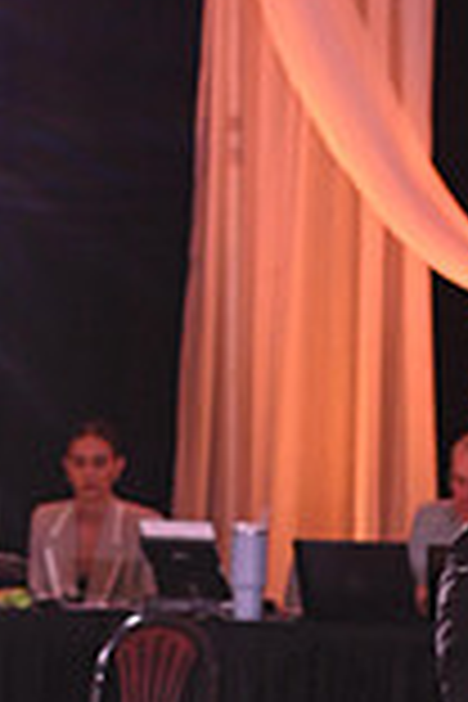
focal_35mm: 317
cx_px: 434
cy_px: 882
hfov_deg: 4.3
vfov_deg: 6.5
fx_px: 6181
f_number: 5
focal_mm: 85
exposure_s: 1/200
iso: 1600
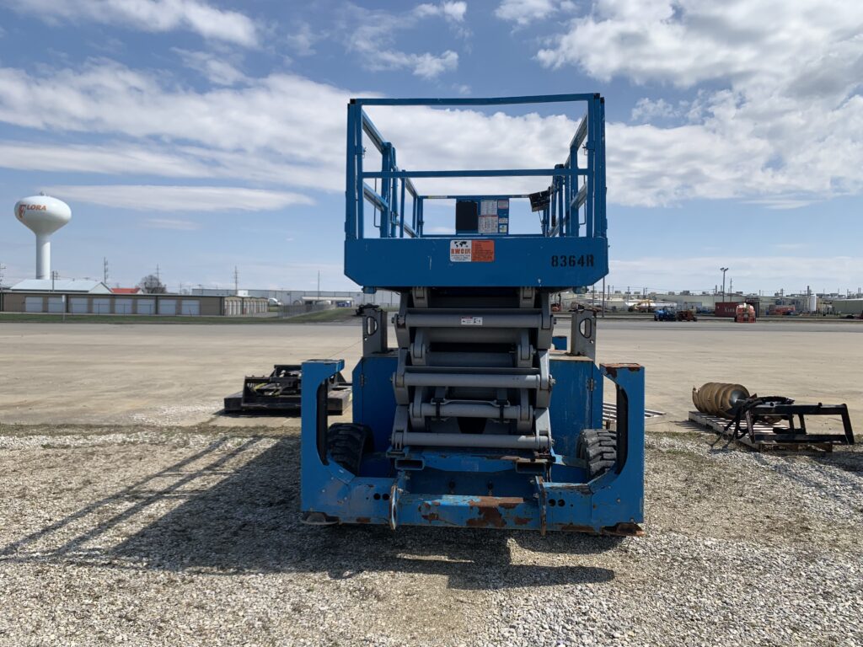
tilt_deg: +0.9
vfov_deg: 53.1
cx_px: 432
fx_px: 648
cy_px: 324
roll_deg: -0.2
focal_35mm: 26
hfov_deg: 67.3
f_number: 1.8
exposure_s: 1/3521
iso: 25
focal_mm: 4.25
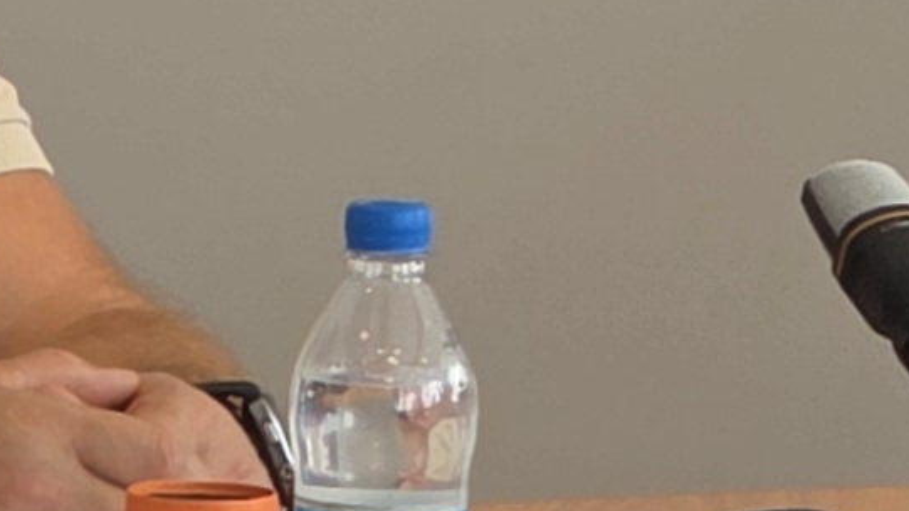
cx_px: 247
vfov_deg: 2.2
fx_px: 13398
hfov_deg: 3.9
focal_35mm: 556
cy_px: -889
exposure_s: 1/100
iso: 50
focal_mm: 7.9
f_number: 2.4
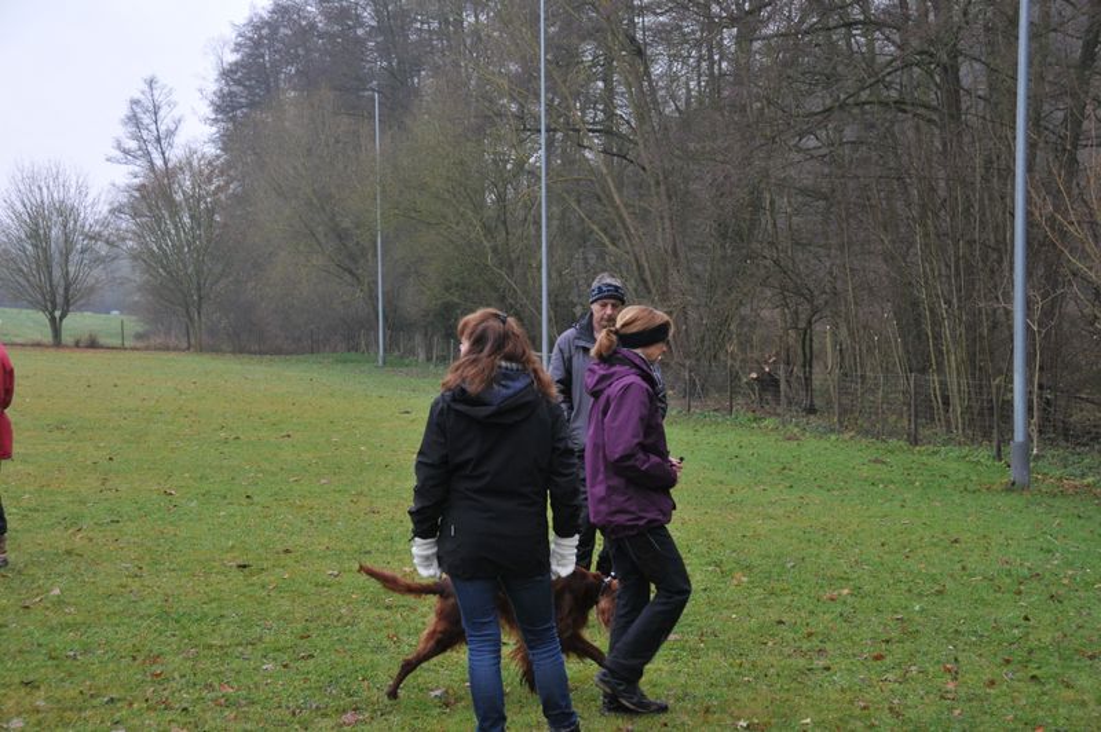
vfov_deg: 21.5
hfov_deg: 31.9
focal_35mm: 63
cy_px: 366
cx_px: 550
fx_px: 1925
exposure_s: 1/200
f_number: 5.6
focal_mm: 42
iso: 400
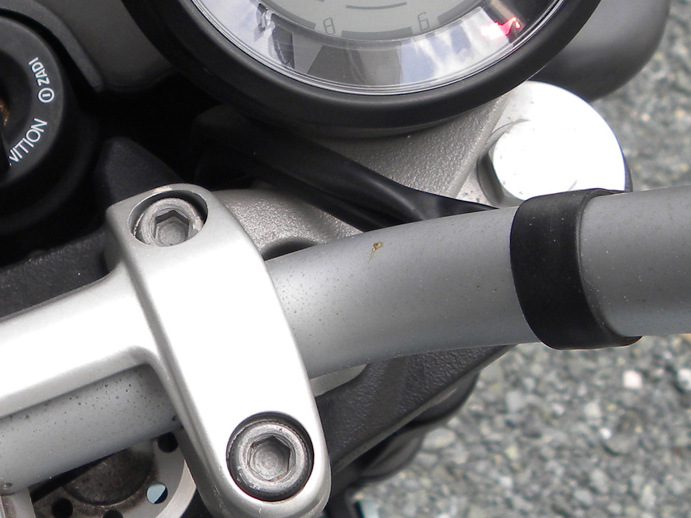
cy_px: 168
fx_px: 1437
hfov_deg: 26.6
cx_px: 151
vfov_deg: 20.4
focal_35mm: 72
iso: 64
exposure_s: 1/209
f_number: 2.8
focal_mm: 4.6
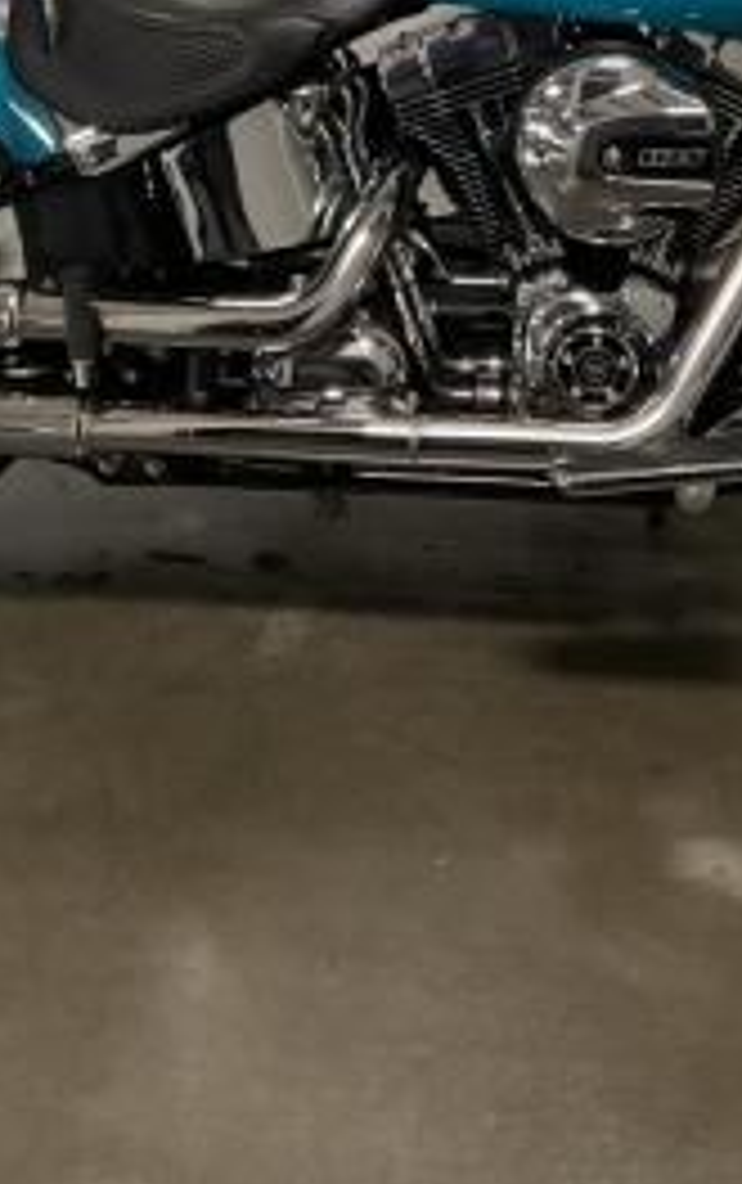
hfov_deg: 18.6
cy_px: -95
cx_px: 427
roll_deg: -2.1
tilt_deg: -13.1
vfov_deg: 27.1
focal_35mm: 70
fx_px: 2259
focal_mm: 3
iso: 100
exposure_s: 1/60
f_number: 1.8
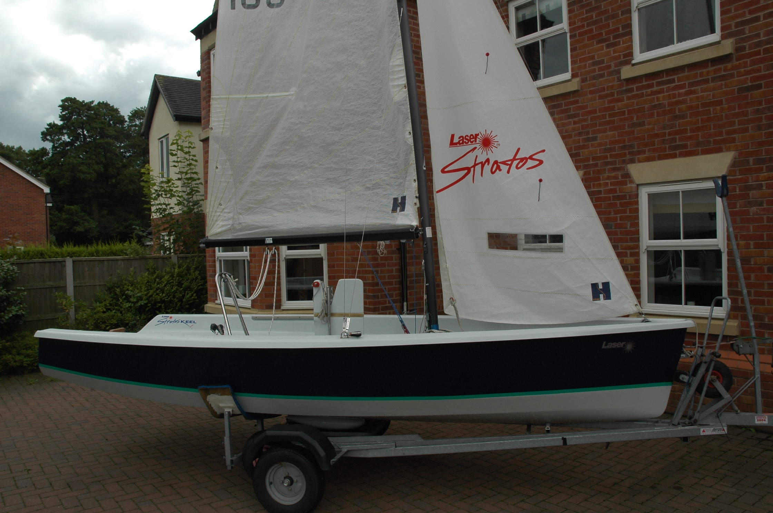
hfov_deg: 67.4
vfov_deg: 47.8
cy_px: 256
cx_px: 386
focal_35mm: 27
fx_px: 579
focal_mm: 18
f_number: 9
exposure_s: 1/160
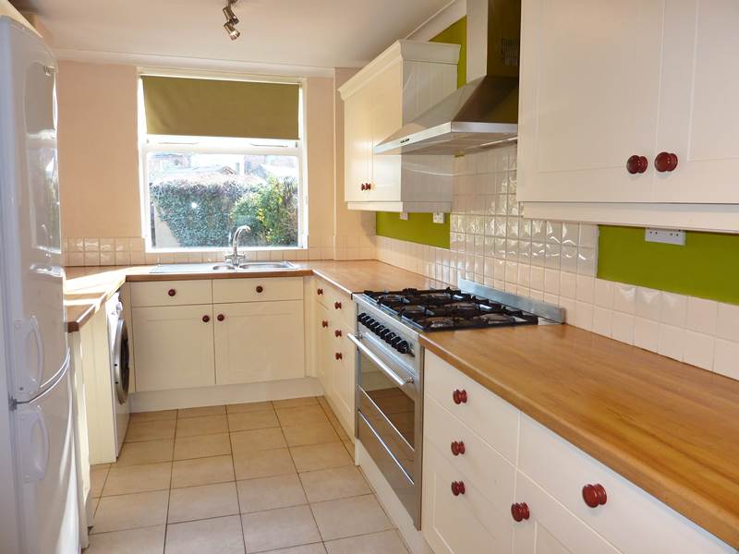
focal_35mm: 25
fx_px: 534
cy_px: 277
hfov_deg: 69.4
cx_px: 370
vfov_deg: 54.9
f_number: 3.3
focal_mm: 4.1
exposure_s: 1/50
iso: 100
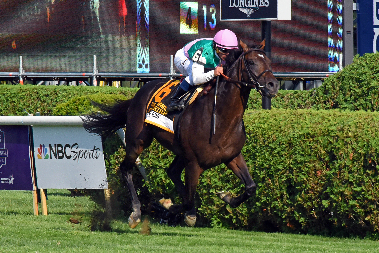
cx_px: 190
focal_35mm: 300
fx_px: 3159
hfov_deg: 6.9
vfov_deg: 4.6
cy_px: 126
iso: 2000
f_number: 16
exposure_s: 1/1250
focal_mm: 300
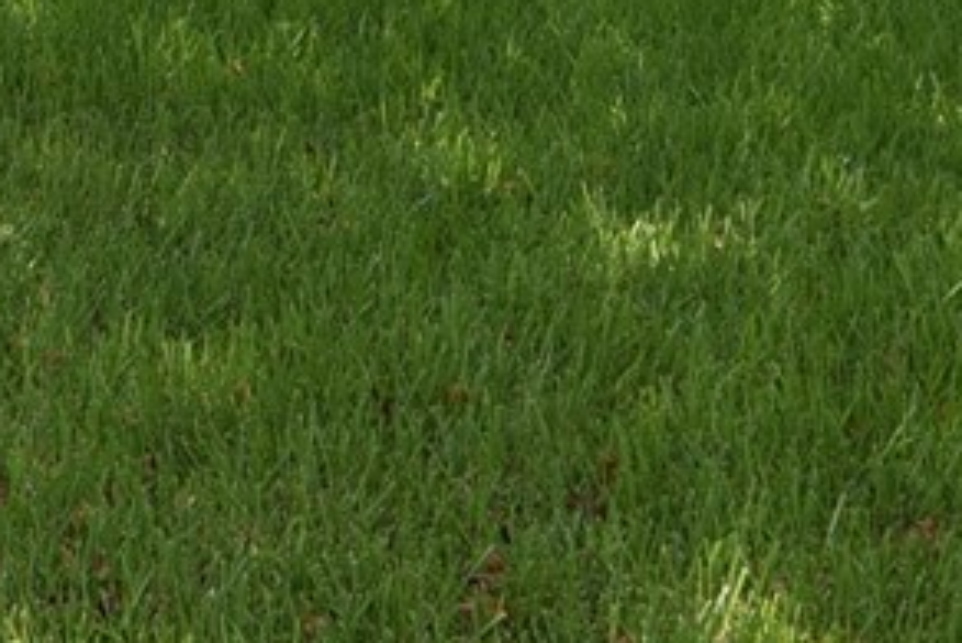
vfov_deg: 11.1
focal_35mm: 119
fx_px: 3181
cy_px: -323
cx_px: -128
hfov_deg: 16.6
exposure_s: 1/125
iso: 200
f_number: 5.6
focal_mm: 16
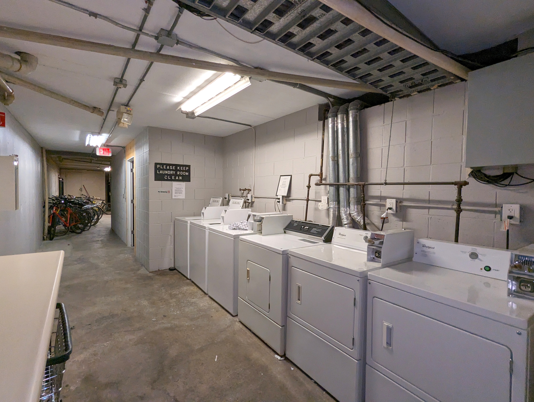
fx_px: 247
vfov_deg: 78.2
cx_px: 267
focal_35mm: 16
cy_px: 201
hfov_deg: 94.4
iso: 223
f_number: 2.2
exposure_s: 1/43.5
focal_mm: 2.35
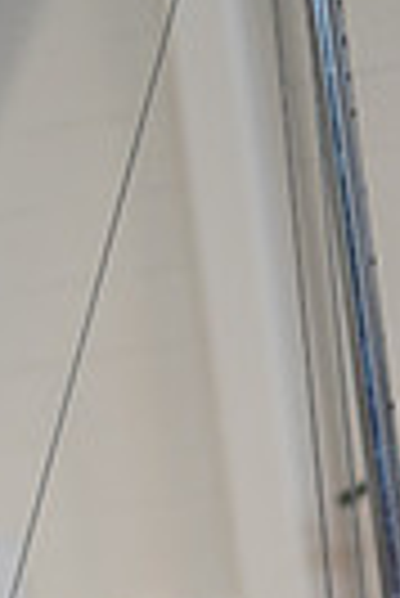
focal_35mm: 370
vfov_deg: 5.5
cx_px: -218
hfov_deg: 3.7
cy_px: 1138
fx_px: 6150
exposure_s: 1/500
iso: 500
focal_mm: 85
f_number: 1.4
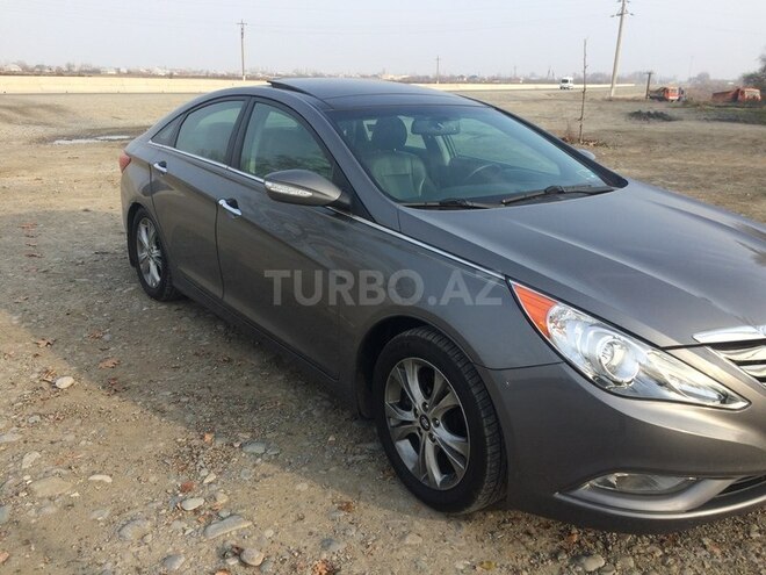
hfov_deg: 61.7
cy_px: 288
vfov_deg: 48.2
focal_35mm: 29
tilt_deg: -18.5
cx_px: 383
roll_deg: -2.1
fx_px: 642
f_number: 2.2
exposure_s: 1/892
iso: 32
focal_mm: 4.15
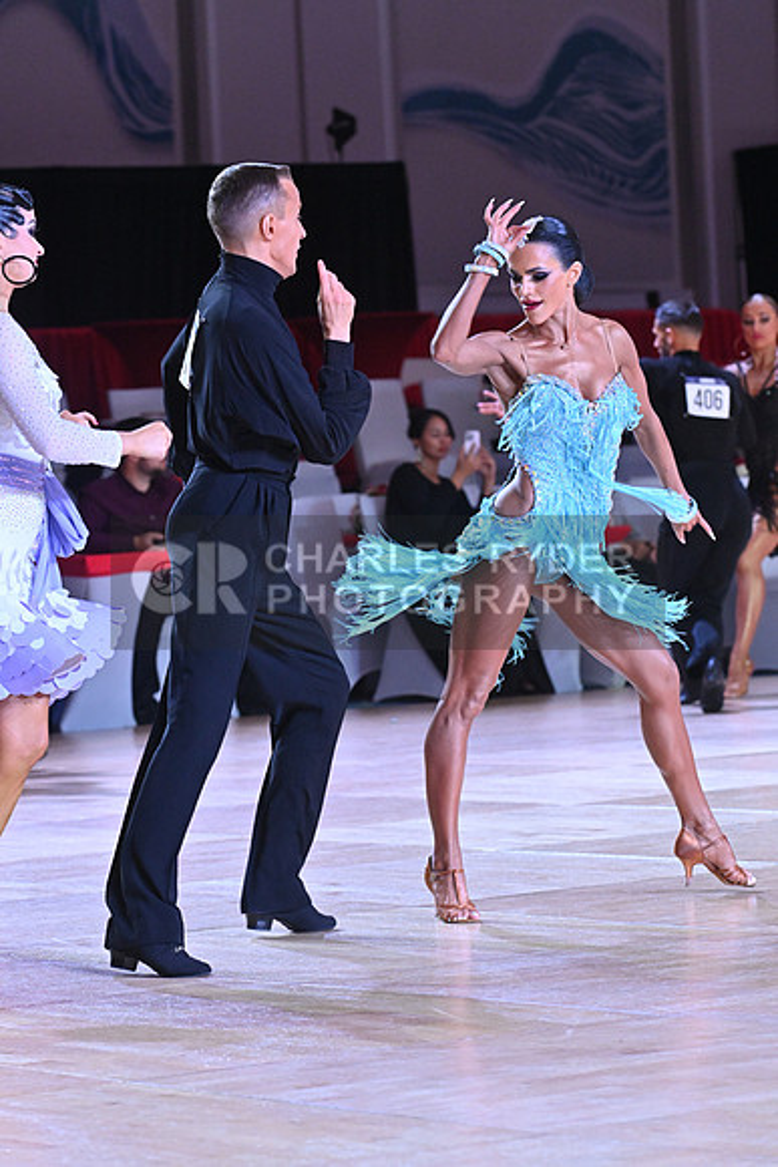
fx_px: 5183
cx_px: 389
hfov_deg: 8.6
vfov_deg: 12.8
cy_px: 584
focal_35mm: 160
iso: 4000
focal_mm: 160
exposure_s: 1/400
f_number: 6.3
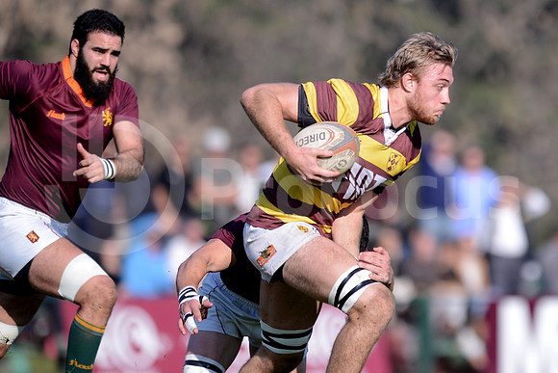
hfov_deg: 4.9
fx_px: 6511
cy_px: 186
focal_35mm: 420
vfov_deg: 3.3
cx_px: 279
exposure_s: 1/2500
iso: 400
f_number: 4
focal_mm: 420
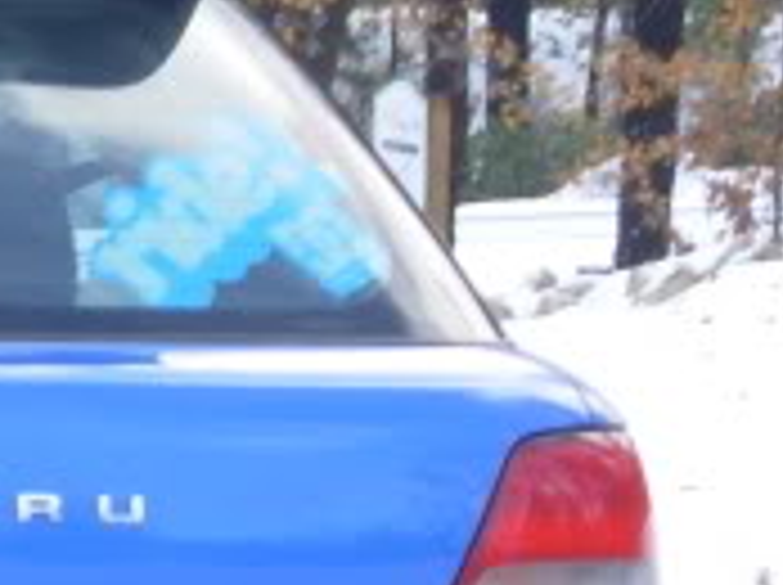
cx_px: -976
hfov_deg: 4.7
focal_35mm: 410
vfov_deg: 3.6
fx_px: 9261
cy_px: 117
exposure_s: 1/72
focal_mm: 14.7
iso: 50
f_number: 3.8
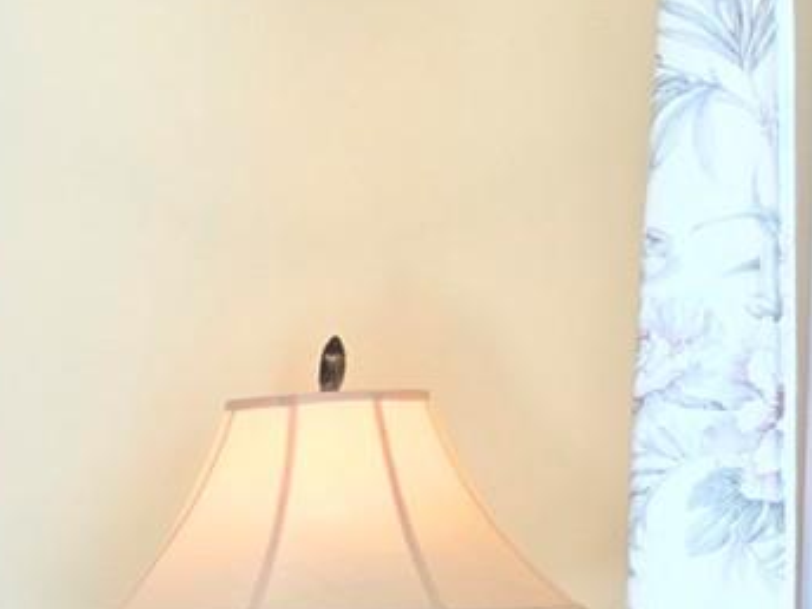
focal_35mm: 137
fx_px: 3214
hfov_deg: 11.2
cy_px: 732
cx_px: -1317
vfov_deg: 10.6
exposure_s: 1/120
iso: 40
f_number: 1.8
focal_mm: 5.4
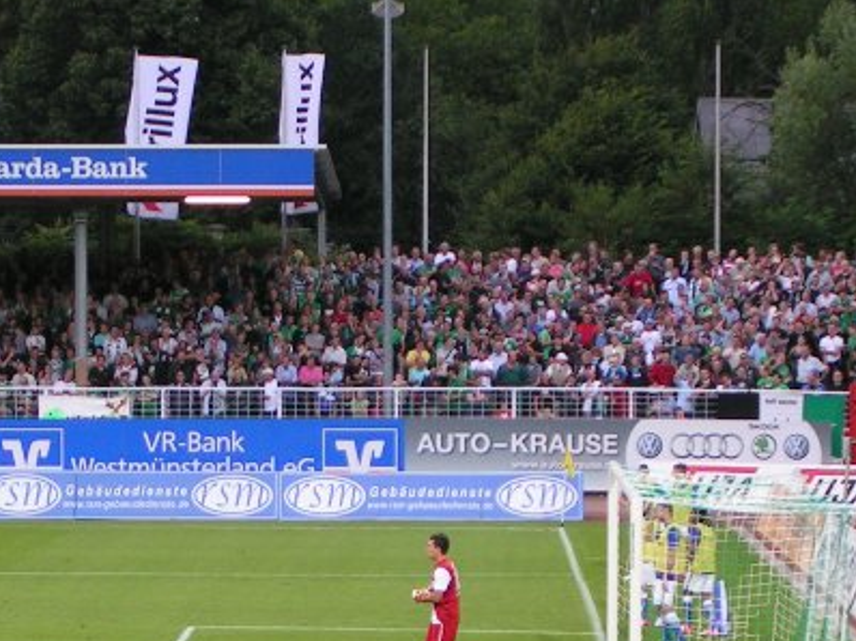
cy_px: 523
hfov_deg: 11.9
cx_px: 204
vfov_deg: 9.0
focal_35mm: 165
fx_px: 4078
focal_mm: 12.6
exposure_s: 1/100
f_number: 3.2
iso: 100
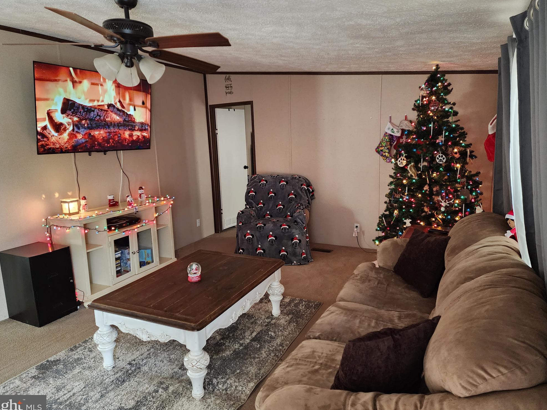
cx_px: 262
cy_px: 204
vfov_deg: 56.8
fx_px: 379
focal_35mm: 24
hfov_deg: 71.6
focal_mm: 6.4
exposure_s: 1/60
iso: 800
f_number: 1.8
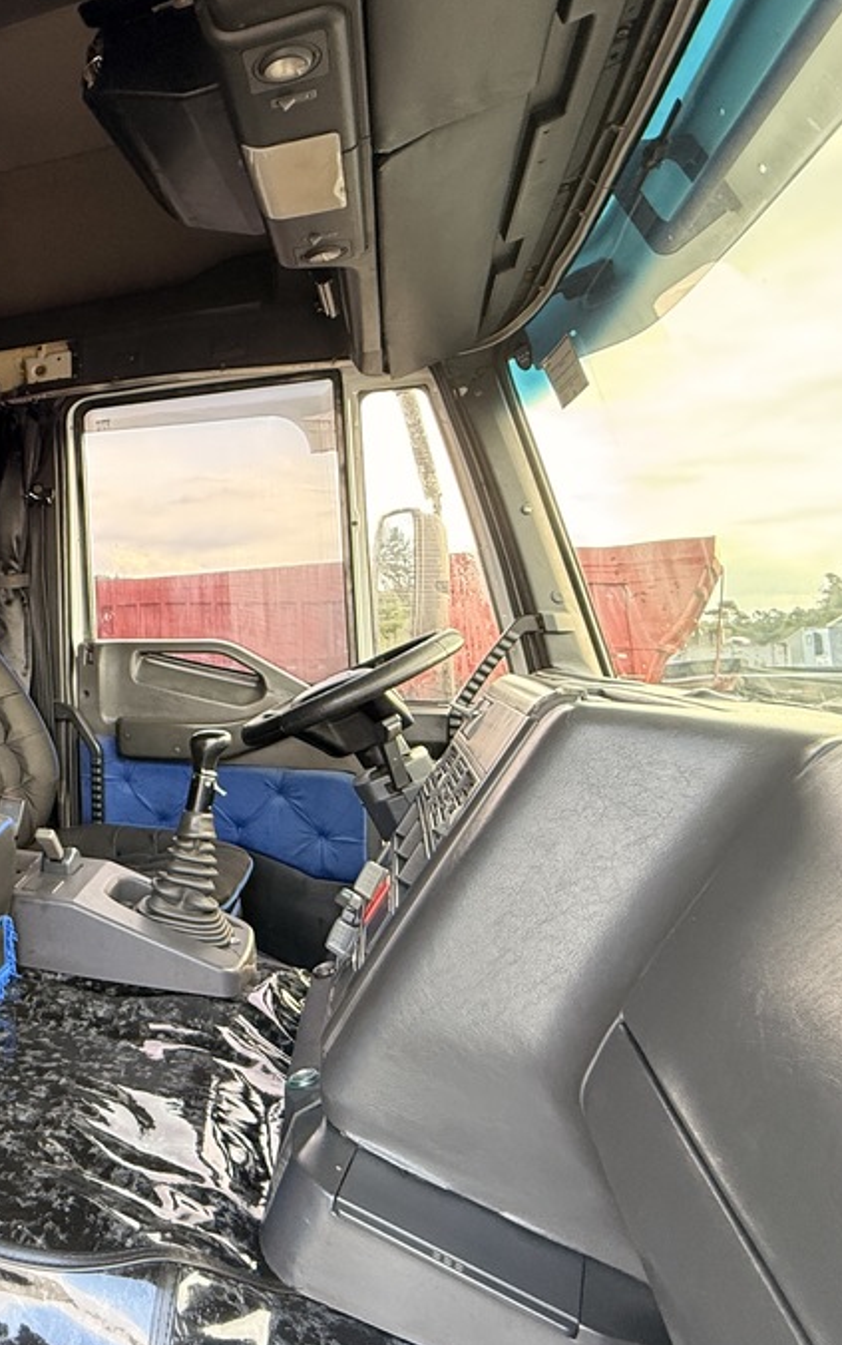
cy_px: 581
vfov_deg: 72.2
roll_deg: +0.7
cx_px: -69
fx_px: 917
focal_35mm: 25
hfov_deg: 40.5
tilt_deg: +5.4
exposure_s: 1/99
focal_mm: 2.22
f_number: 2.2
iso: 320
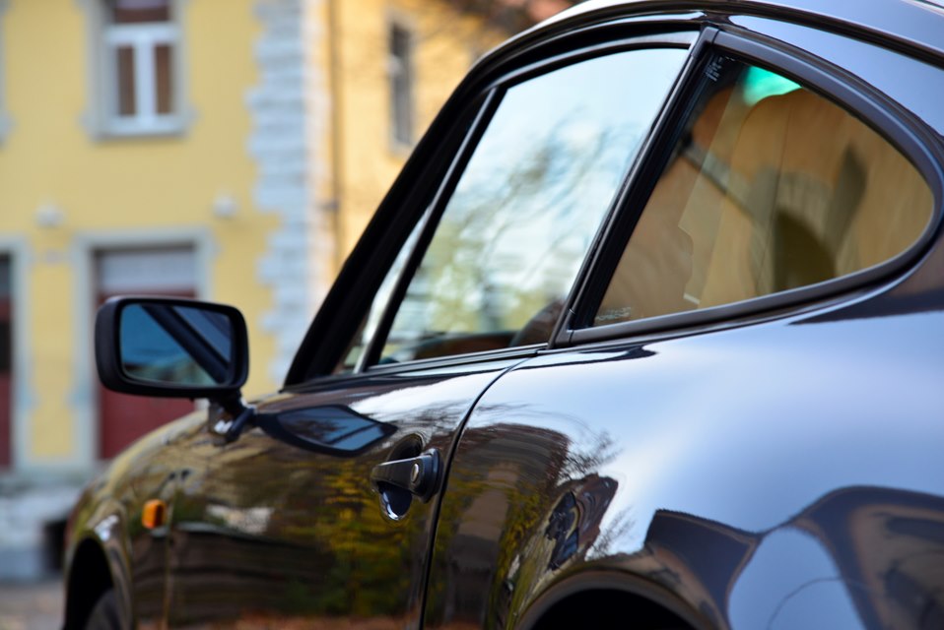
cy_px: 315
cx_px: 472
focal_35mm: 120
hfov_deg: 17.1
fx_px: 3148
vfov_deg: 11.4
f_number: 5.6
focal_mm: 120
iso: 500
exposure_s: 1/50
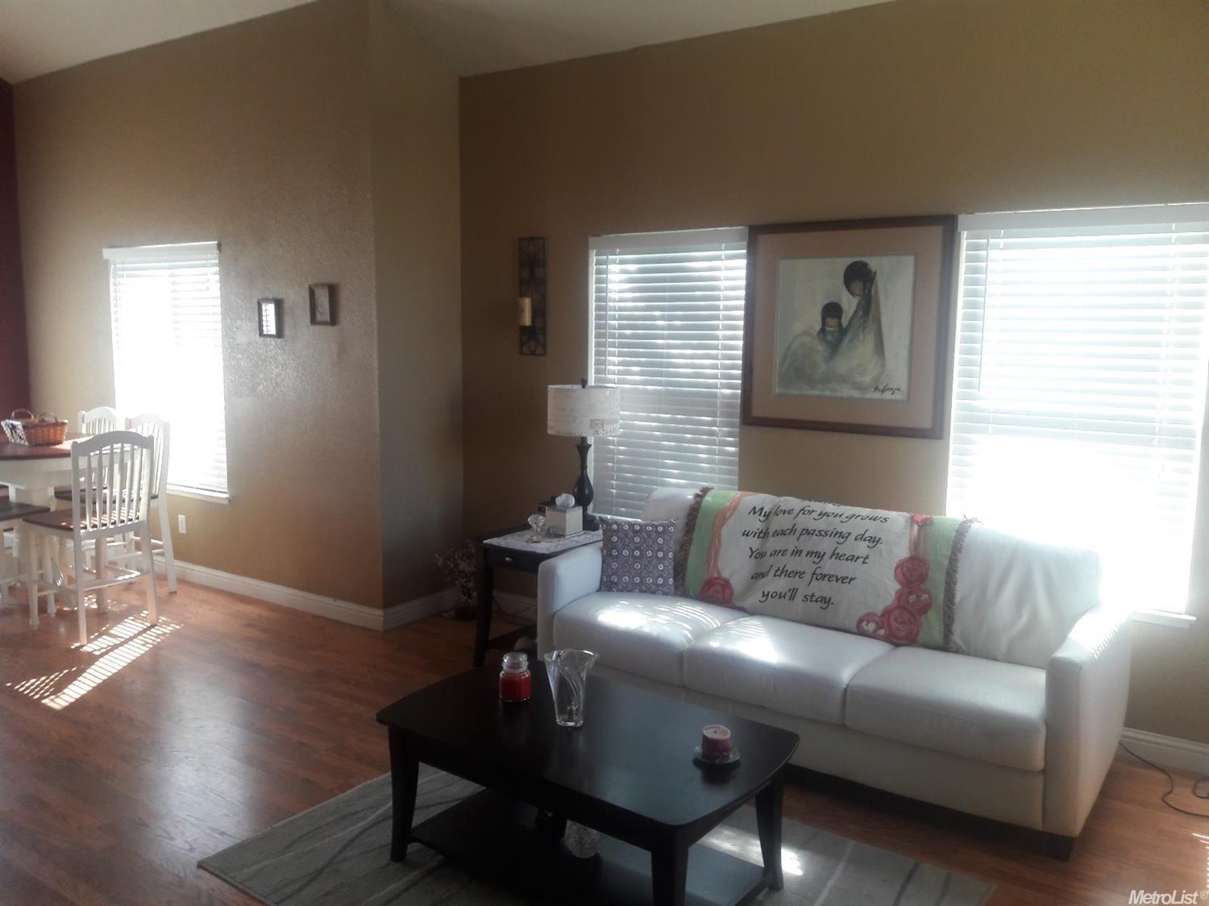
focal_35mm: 28
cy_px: 453
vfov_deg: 49.7
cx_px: 604
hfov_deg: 63.5
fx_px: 978
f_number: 1.9
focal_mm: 3.7
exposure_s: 1/40
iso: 50
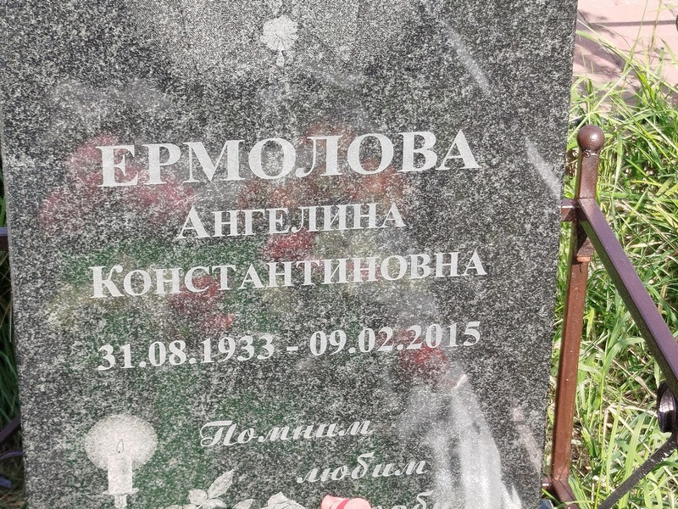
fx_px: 568
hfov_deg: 61.7
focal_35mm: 29
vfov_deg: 48.2
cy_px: 254
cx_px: 339
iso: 50
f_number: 1.7
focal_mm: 5.31
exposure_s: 1/275
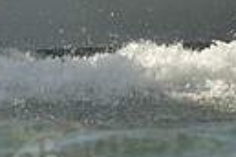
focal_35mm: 1299
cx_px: 274
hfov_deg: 1.6
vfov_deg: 1.1
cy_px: -149
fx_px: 8515
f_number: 7.1
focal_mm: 290
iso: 280
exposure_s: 1/1600
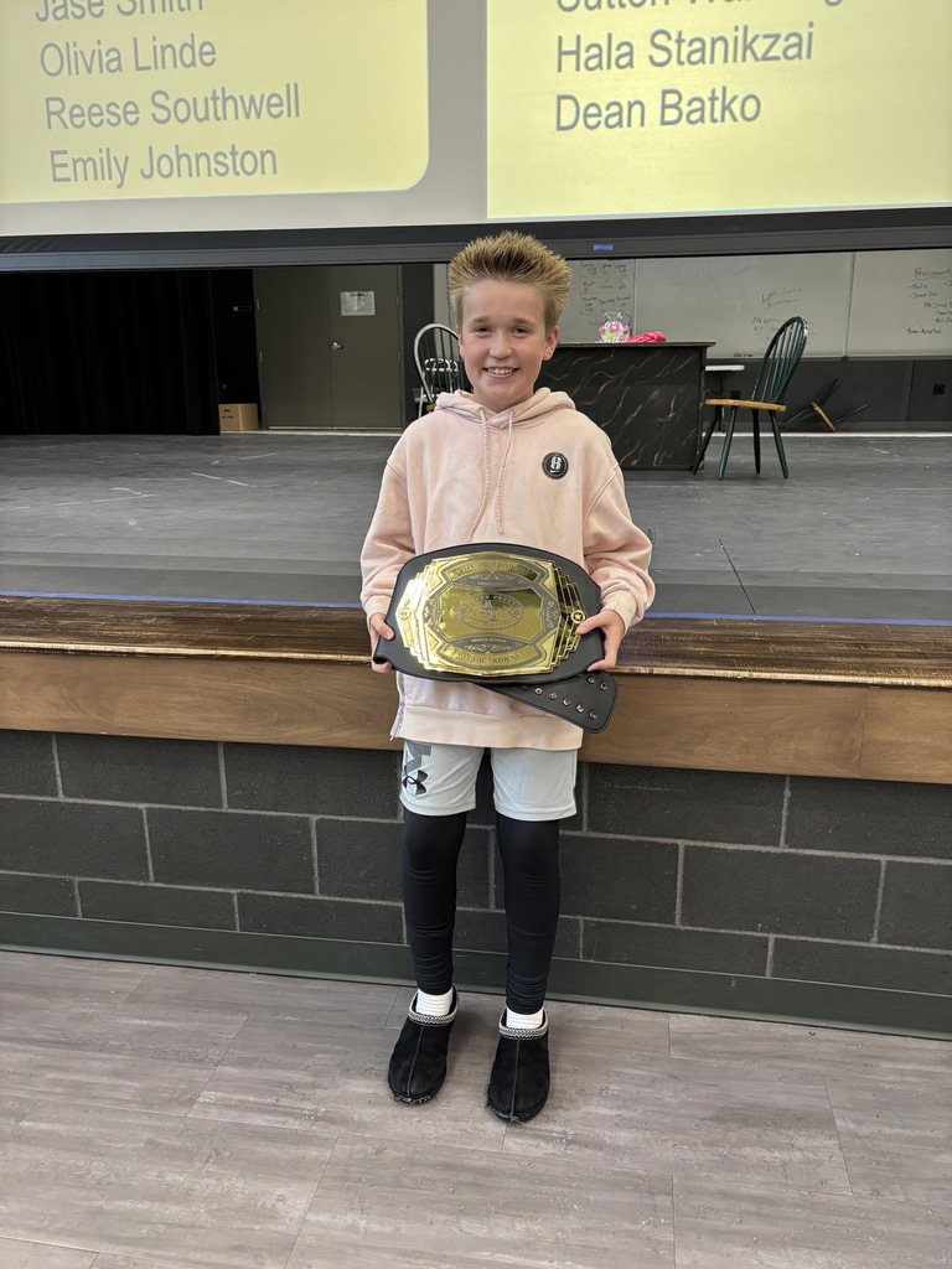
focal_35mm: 26
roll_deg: -0.8
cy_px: 634
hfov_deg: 53.1
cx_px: 476
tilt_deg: -16.3
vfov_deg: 67.3
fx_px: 953
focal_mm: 5.96
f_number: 1.6
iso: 200
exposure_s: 1/60
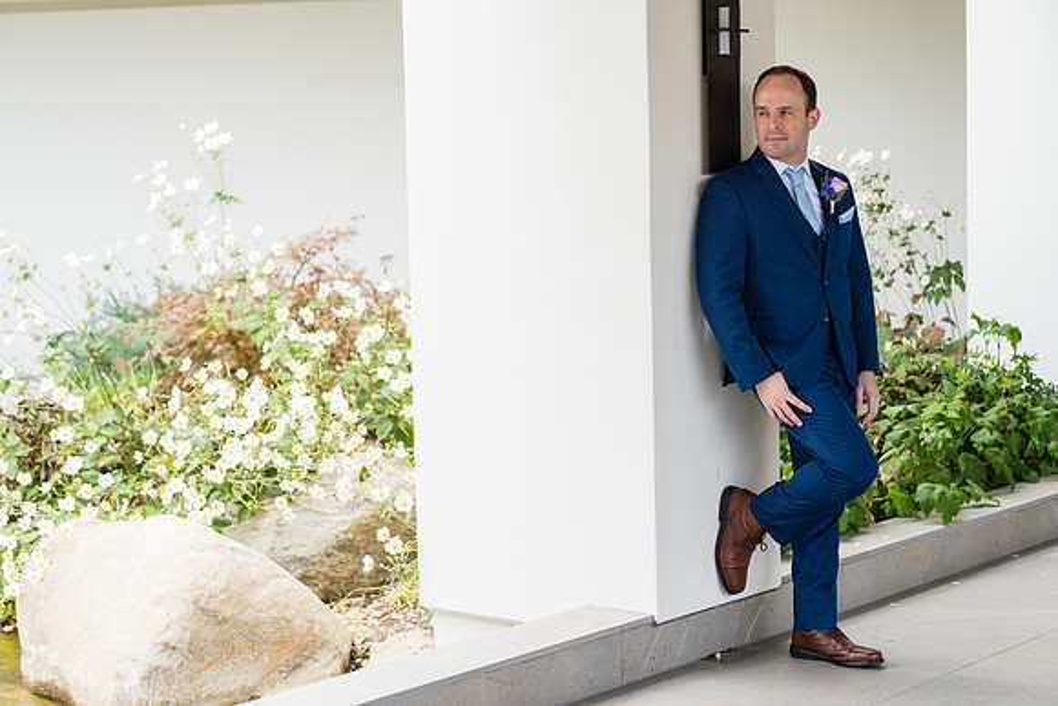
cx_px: 529
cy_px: 353
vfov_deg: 19.5
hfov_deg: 28.8
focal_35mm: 70
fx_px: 2058
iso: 320
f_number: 2.8
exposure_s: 1/1250
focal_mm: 70
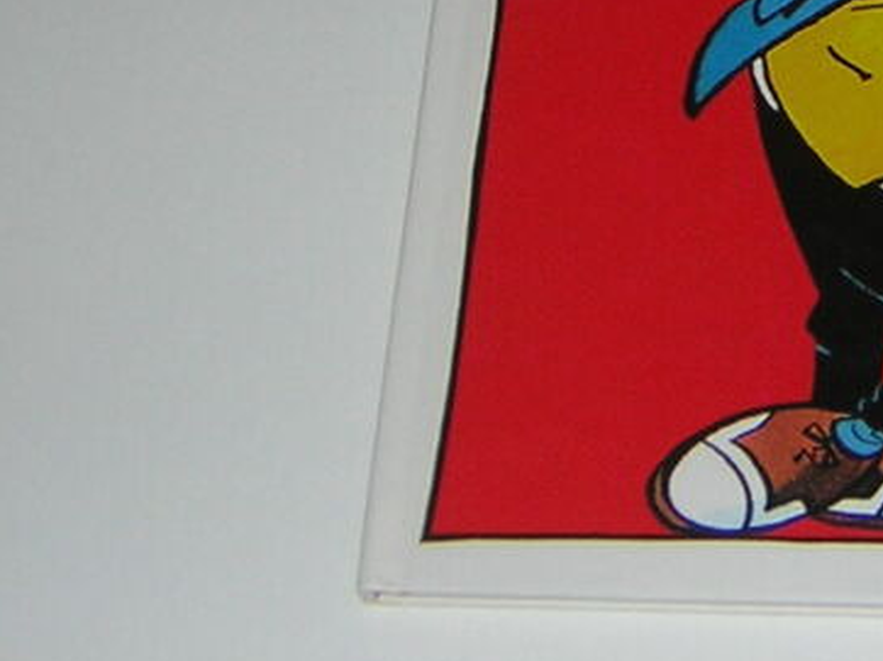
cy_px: -68
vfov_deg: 10.4
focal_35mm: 141
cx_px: 978
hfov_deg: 13.7
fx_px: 3594
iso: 50
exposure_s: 1/60.1
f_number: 3.1
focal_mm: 6.6
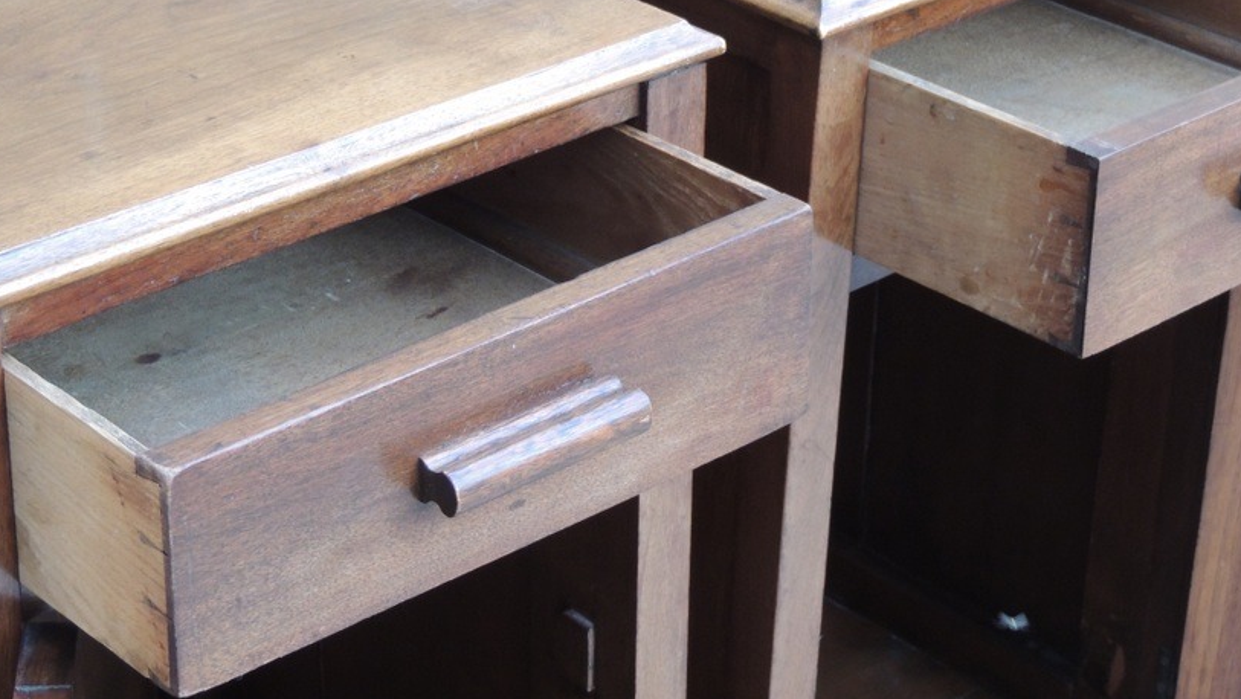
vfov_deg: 12.6
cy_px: 189
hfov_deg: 22.2
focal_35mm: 96
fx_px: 3160
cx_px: 687
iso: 400
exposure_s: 1/60
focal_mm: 12.4
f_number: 3.9
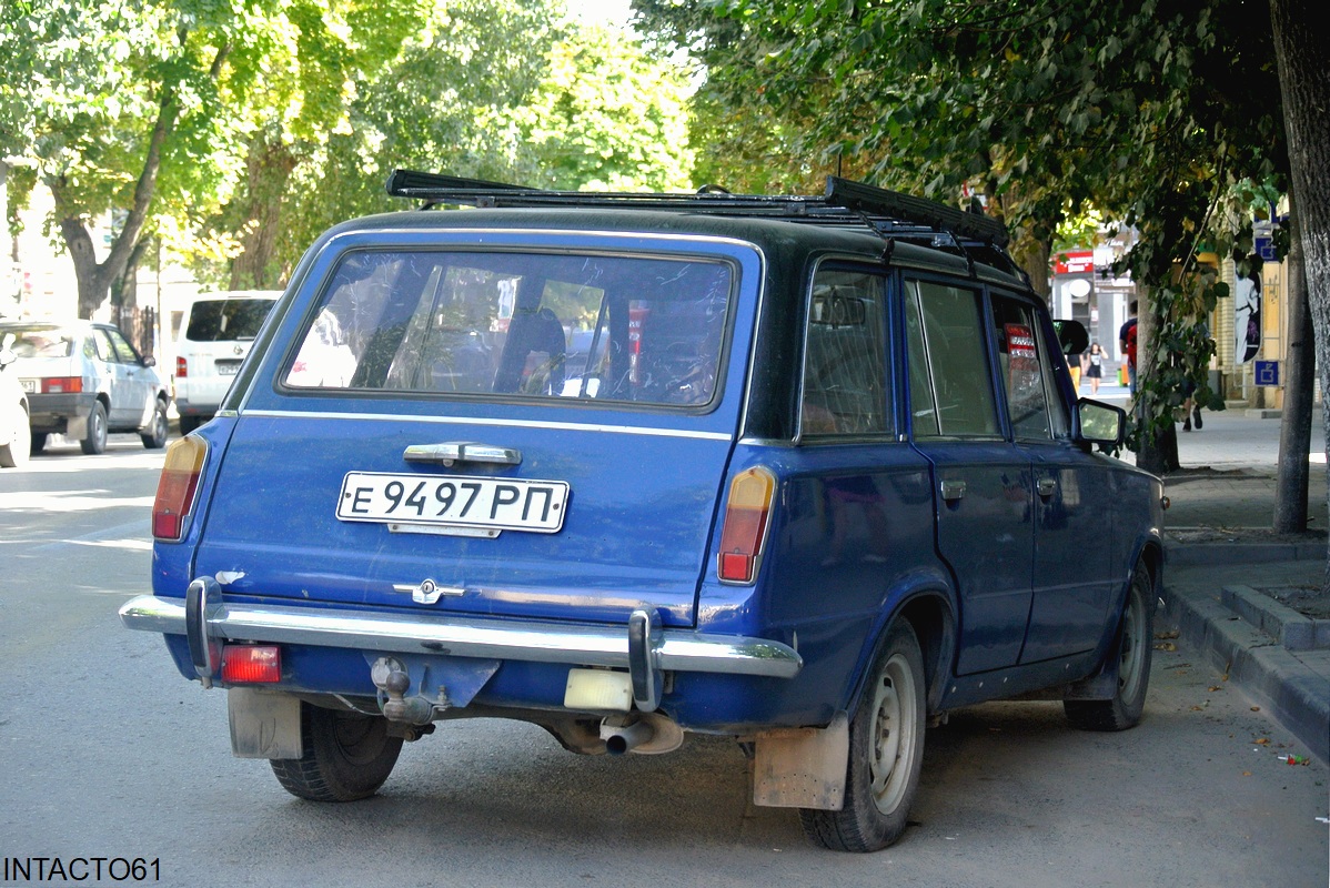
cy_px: 444
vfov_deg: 16.9
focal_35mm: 81
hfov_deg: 25.0
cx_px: 665
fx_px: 2994
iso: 200
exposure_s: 1/125
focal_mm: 30
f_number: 3.8
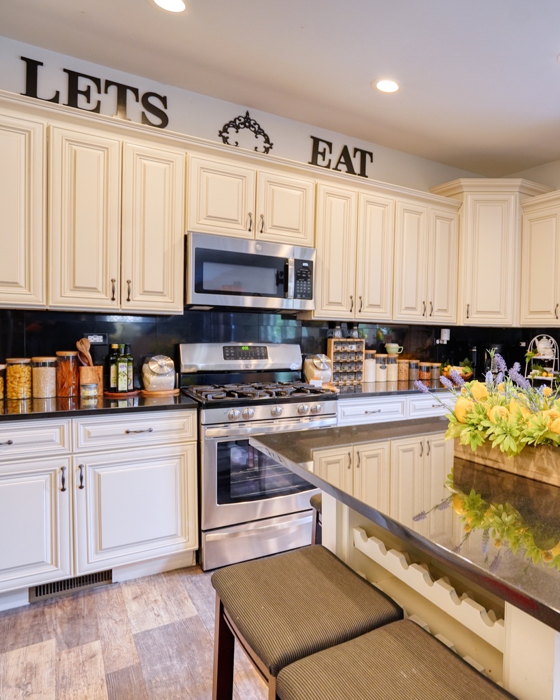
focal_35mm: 23
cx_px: 464
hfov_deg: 55.6
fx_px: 477
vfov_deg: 72.6
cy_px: 351
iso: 500
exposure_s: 1/30
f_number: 4
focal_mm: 16
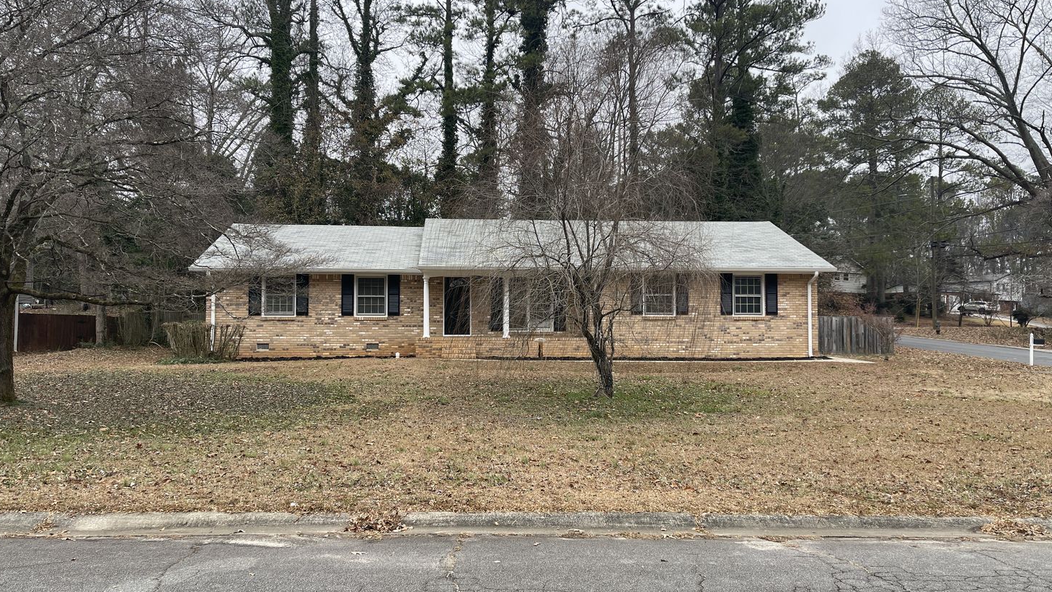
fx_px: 781
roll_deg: -0.4
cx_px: 521
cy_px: 306
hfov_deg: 67.9
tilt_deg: +1.6
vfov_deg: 41.5
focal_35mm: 28
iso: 32
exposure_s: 1/256
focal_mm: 5.1
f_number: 1.6
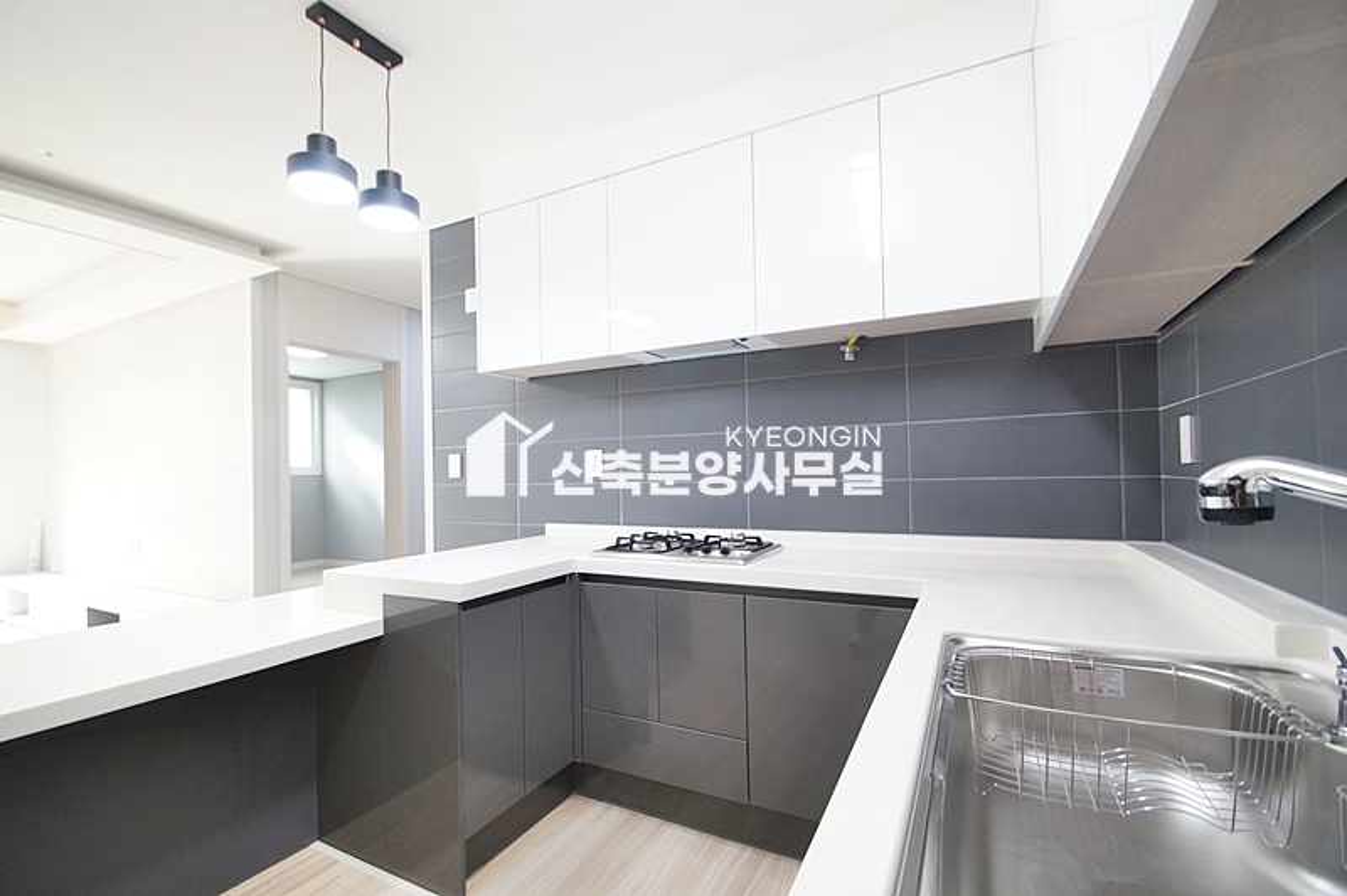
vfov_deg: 77.2
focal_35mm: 15
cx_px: 674
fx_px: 561
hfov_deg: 100.4
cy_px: 448
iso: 800
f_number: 4
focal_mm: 10
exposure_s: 1/60
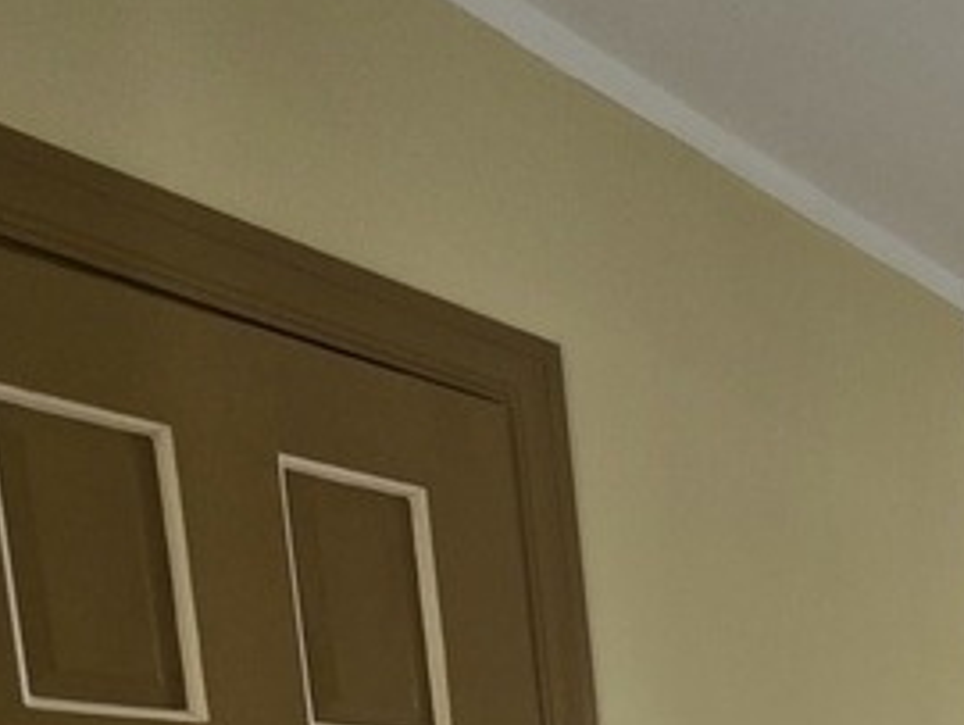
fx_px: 1449
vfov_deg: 22.4
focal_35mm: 52
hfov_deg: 28.7
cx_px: 1310
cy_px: 1121
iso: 64
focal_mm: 2.2
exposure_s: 1/60
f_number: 2.2
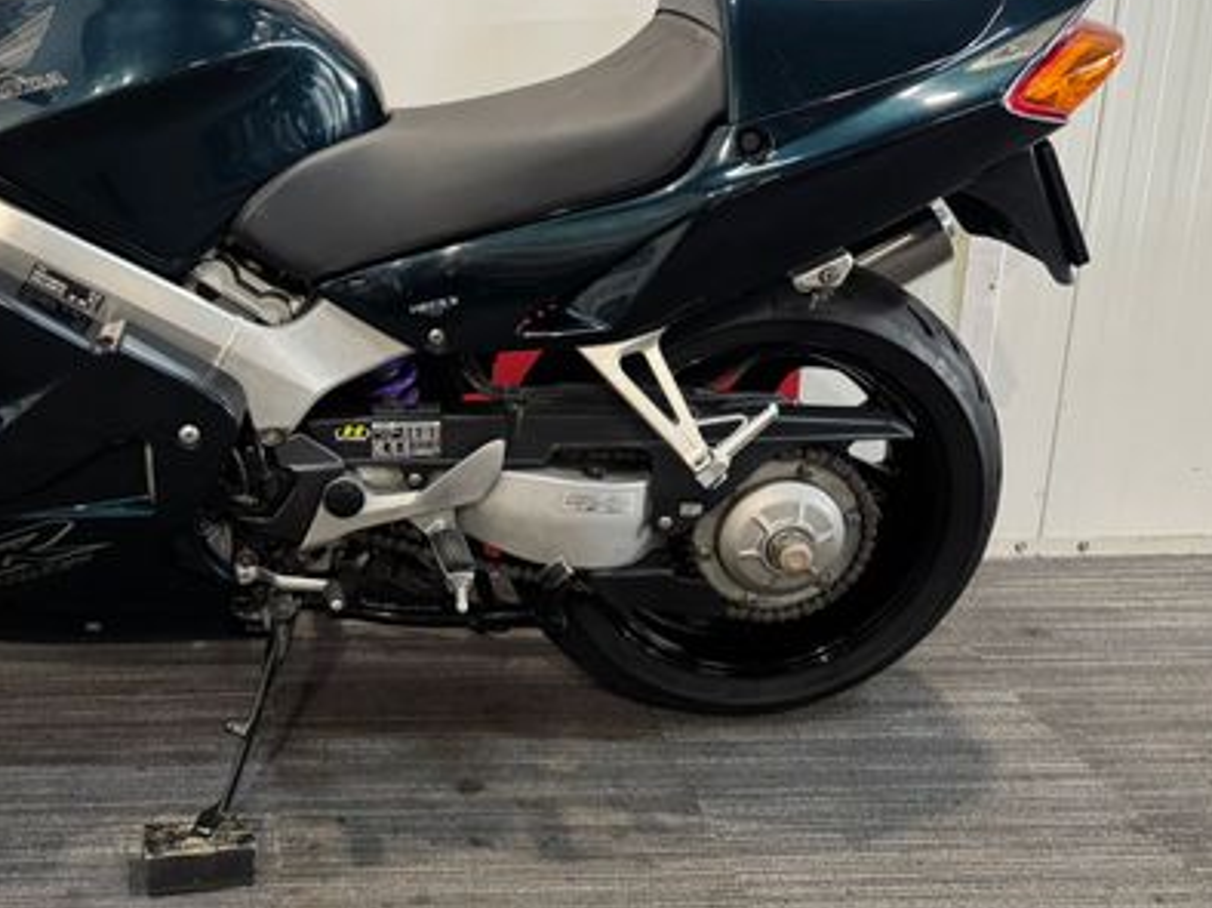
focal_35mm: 39
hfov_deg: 45.8
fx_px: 1365
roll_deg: +0.9
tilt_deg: -14.8
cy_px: 295
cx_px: 268
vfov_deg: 36.4
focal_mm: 6.76
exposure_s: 1/50
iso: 400
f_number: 1.78
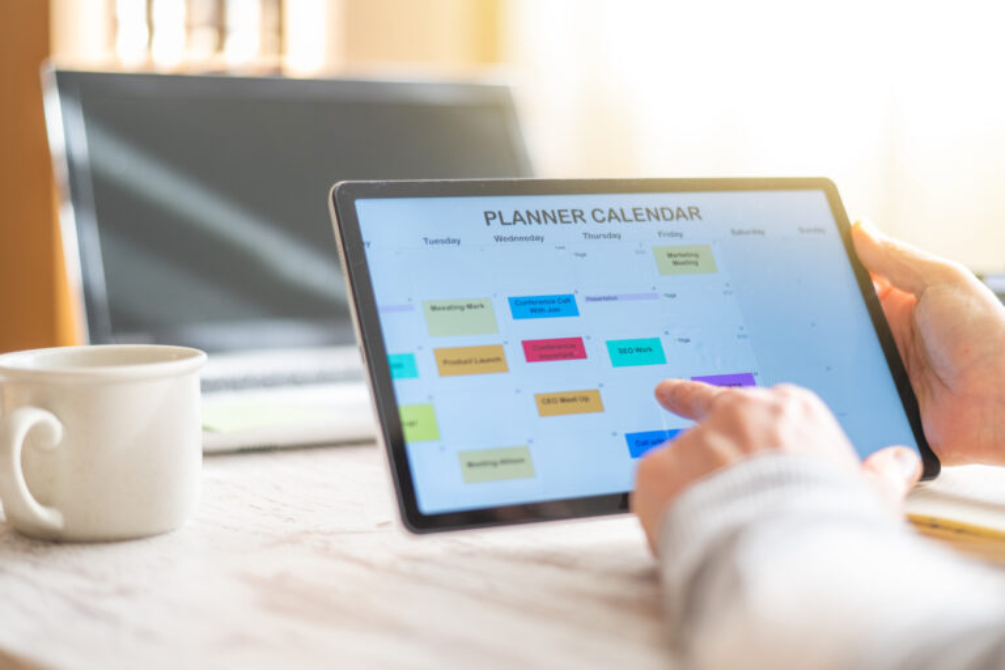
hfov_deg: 39.6
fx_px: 1396
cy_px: 335
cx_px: 502
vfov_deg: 27.0
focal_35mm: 50
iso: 200
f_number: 1.8
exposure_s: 1/125
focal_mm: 50
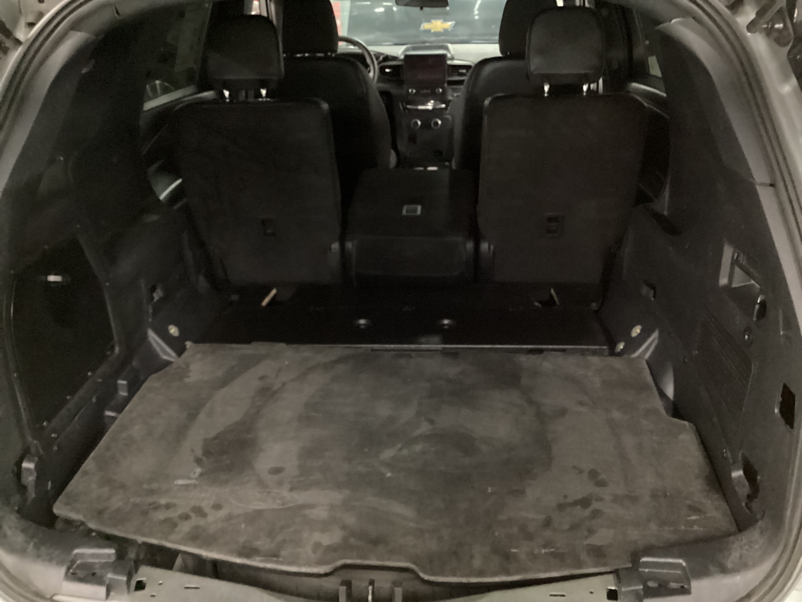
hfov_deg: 58.4
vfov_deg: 45.4
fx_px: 718
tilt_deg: -27.3
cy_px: 301
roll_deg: +0.9
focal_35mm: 31
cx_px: 401
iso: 800
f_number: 2.4
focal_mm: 3.3
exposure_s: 1/17
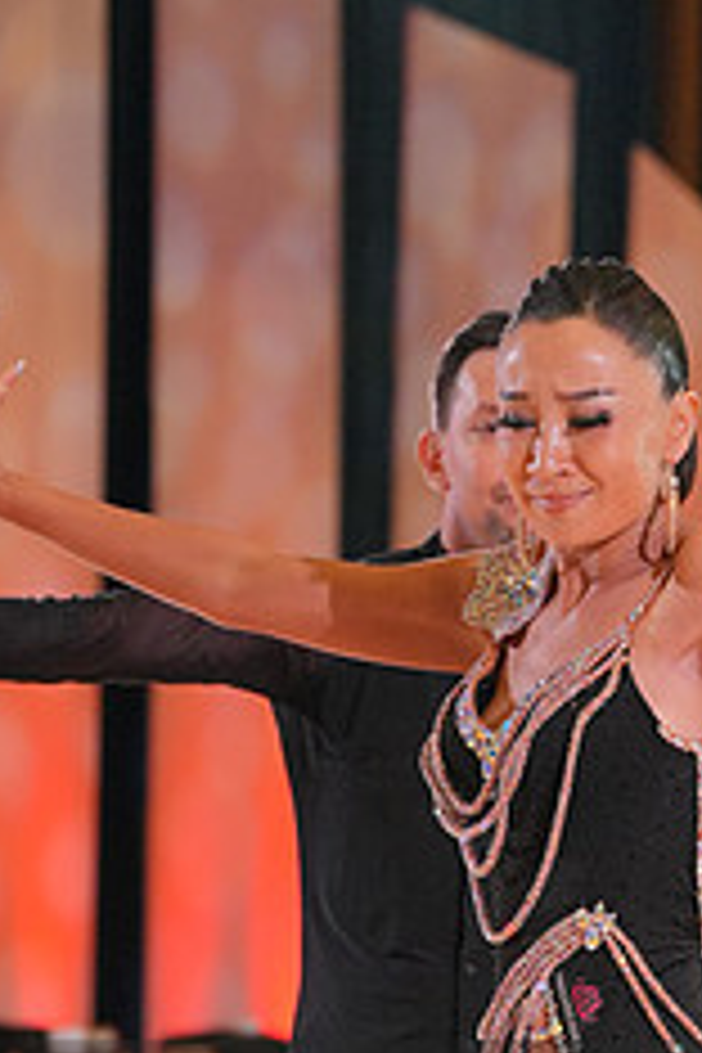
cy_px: 1192
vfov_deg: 6.5
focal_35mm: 313
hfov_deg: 4.4
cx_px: 569
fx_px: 9155
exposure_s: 1/400
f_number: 5.6
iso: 4000
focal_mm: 126
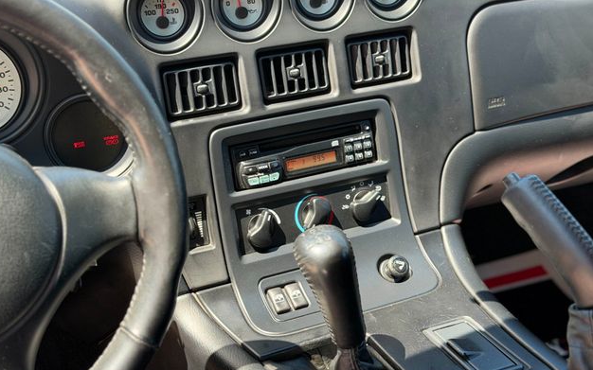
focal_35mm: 52
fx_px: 840
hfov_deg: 38.9
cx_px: 292
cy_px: 181
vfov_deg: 24.9
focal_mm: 6.76
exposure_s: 1/288
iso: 80
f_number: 1.78
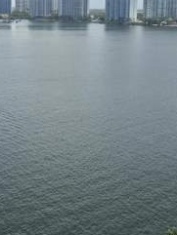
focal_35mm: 61
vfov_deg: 31.0
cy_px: 55
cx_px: 59
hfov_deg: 23.9
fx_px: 416
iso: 25
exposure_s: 1/2384
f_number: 1.8
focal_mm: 5.4
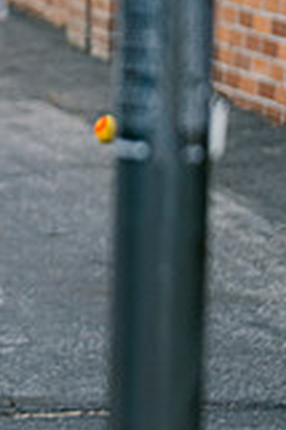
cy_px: 71
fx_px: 3236
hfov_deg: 4.9
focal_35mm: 271
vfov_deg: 7.6
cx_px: -470
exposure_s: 1/500
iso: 160
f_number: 2.8
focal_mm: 50
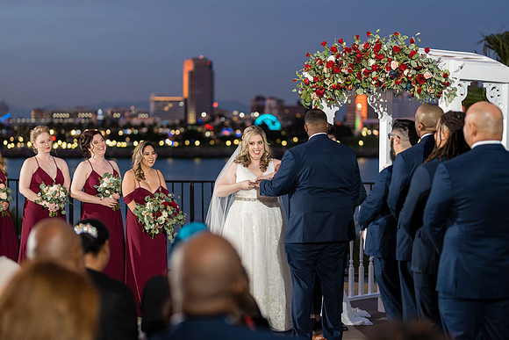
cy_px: 170
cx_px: 254
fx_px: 1061
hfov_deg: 27.0
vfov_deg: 18.2
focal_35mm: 75
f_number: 1.2
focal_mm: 50
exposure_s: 1/250
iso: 800
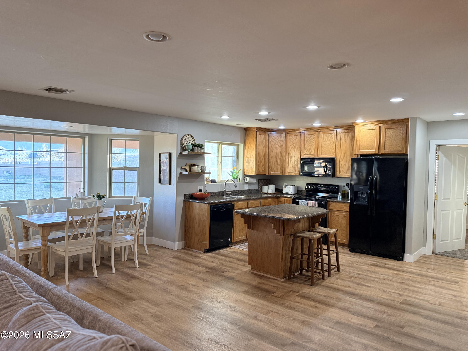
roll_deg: -1.2
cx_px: 234
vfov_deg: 56.8
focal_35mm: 24
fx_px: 324
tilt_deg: -1.6
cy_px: 176
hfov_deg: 71.6
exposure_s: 1/120
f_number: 1.78
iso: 320
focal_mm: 6.76
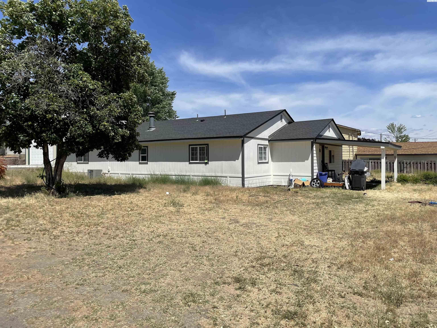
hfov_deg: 67.3
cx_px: 218
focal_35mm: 26
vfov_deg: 53.1
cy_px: 164
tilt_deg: -0.1
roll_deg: +0.5
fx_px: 328
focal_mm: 4.2
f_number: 1.6
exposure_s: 1/5291
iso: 32
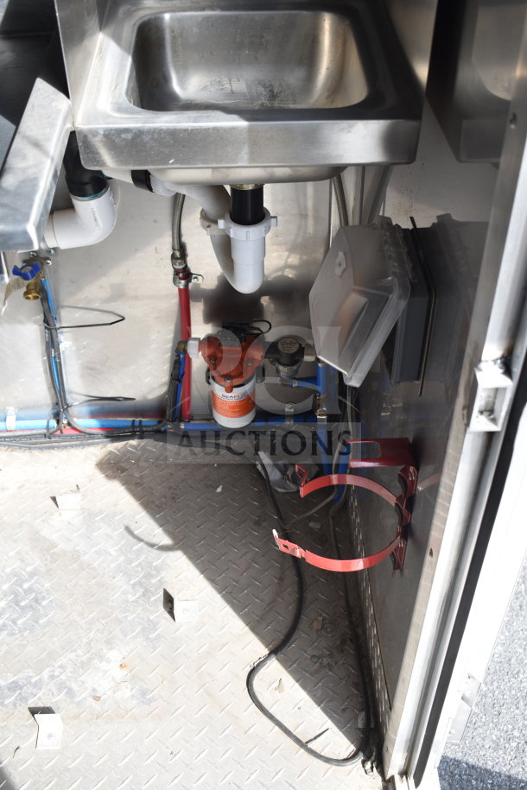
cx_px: 264
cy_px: 395
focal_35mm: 38
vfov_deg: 51.3
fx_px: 823
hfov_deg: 35.5
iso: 100
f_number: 5.6
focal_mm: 25
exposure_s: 1/125
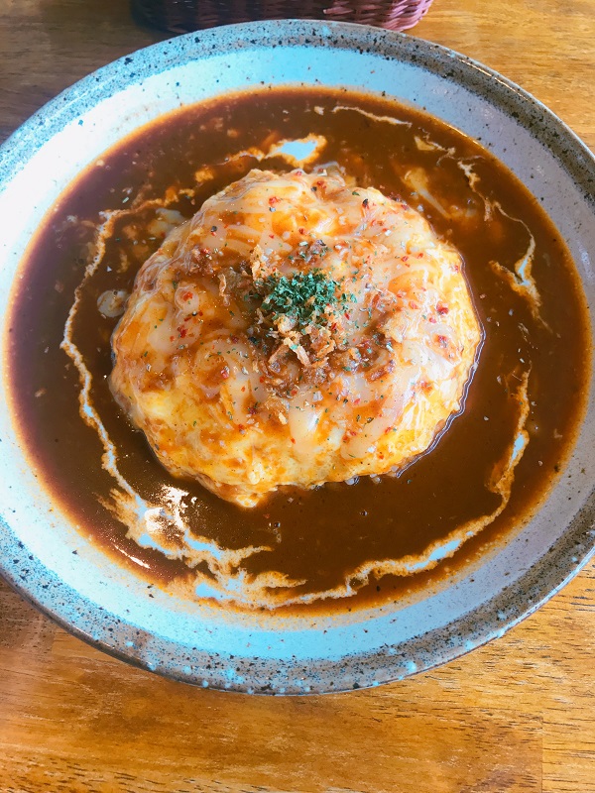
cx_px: 298
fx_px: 642
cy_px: 396
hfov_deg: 49.7
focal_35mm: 28
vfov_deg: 63.4
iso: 40
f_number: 1.8
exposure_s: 1/120
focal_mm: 3.99
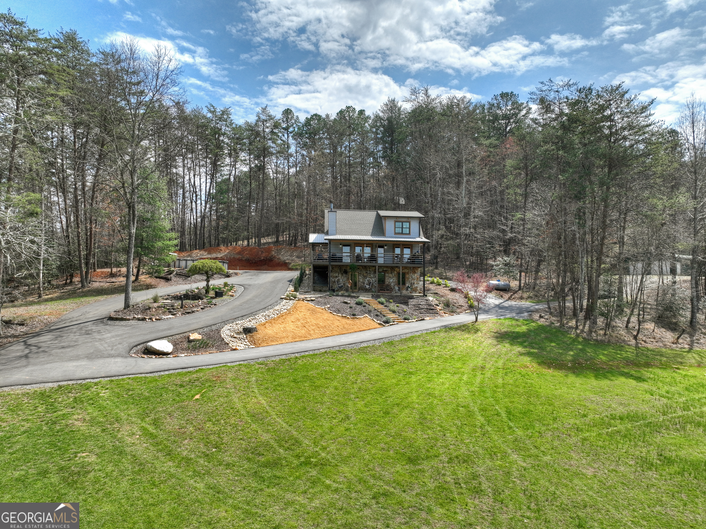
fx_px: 489
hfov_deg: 71.6
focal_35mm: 24
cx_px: 353
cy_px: 264
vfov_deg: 56.8
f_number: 2.8
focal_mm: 12.3
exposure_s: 1/1000
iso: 160
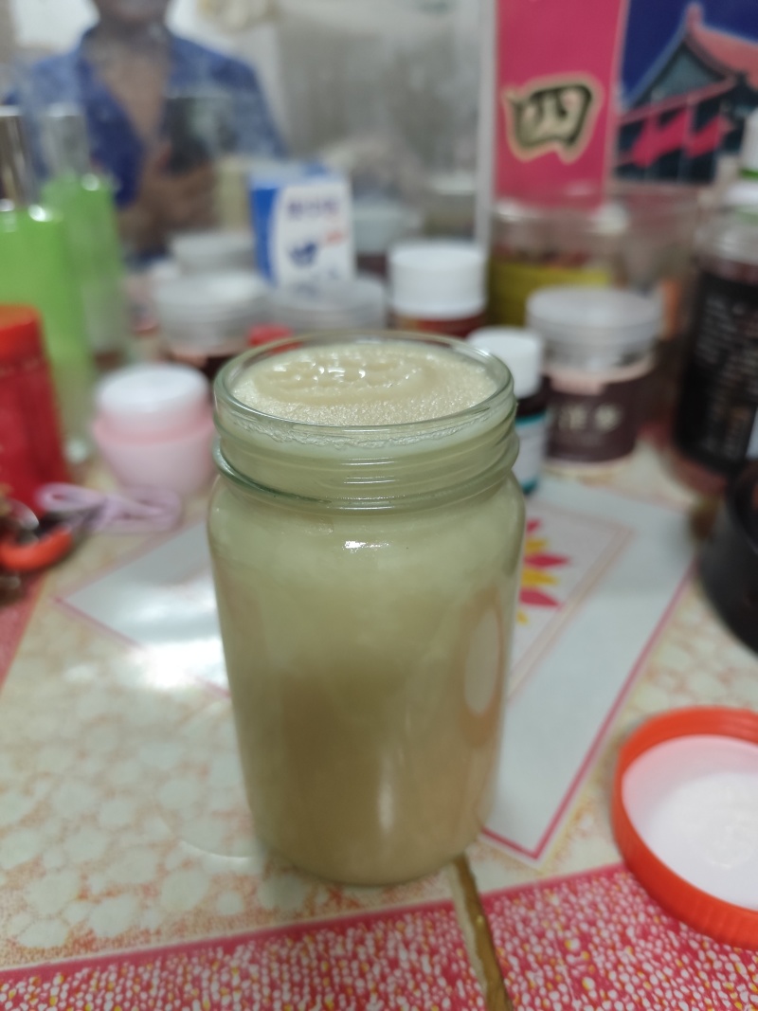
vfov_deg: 73.9
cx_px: 379
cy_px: 506
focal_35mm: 23
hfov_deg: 58.9
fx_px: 672
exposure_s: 1/25
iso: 1600
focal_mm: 6.19
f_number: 1.65
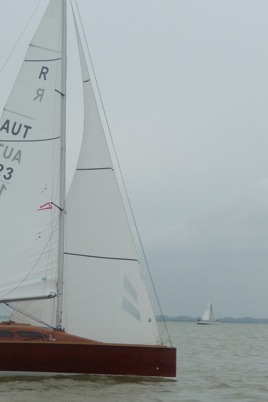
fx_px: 1251
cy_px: 202
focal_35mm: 112
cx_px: 29
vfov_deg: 18.3
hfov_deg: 12.1
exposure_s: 1/500
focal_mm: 12.2
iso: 125
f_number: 4.6
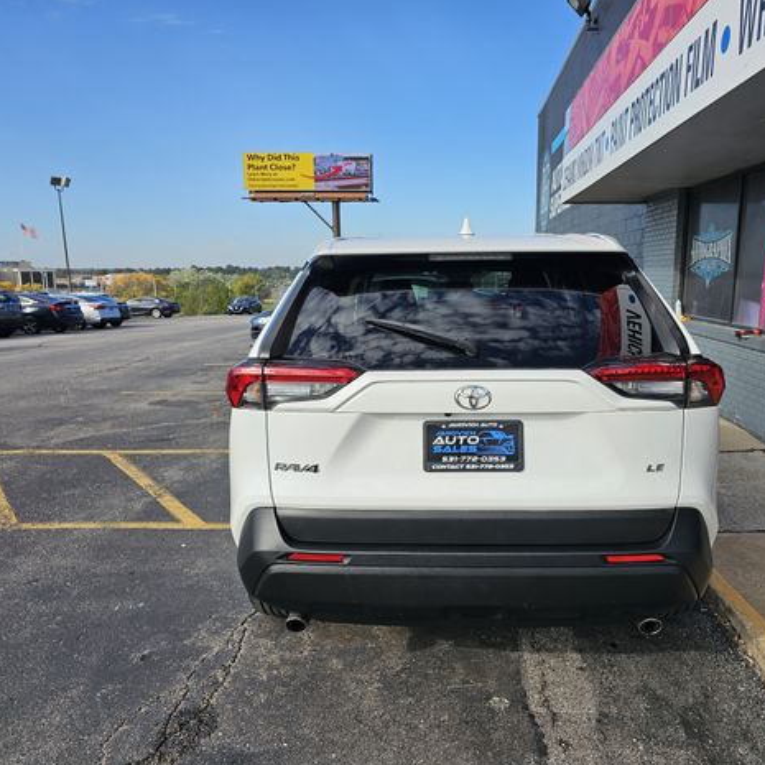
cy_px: 390
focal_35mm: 28
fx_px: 700
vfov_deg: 57.3
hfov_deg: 57.0
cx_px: 444
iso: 10
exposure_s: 1/650
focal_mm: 6.3
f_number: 1.7
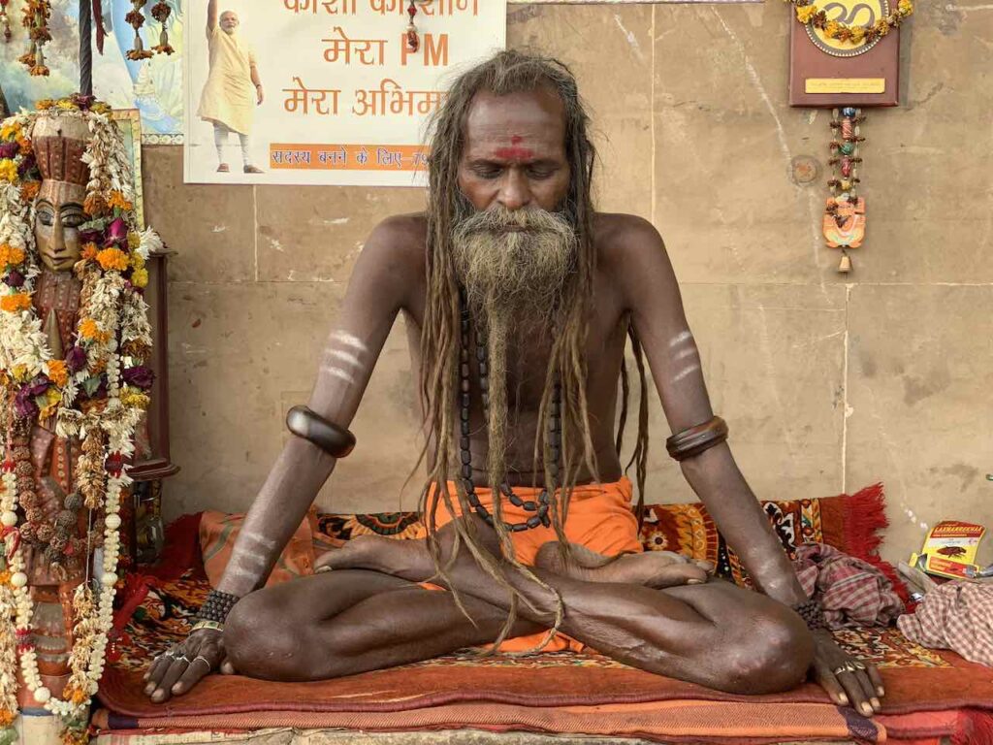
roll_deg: -0.5
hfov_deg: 36.8
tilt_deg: -6.3
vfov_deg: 28.0
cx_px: 496
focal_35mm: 52
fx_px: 1492
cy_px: 372
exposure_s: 1/122
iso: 32
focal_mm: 6
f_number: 2.4
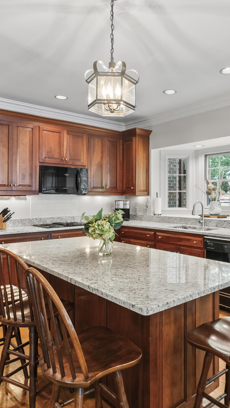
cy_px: 205
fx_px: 282
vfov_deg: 71.9
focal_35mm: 26
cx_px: 152
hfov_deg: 43.8
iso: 250
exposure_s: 2
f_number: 9
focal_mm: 16
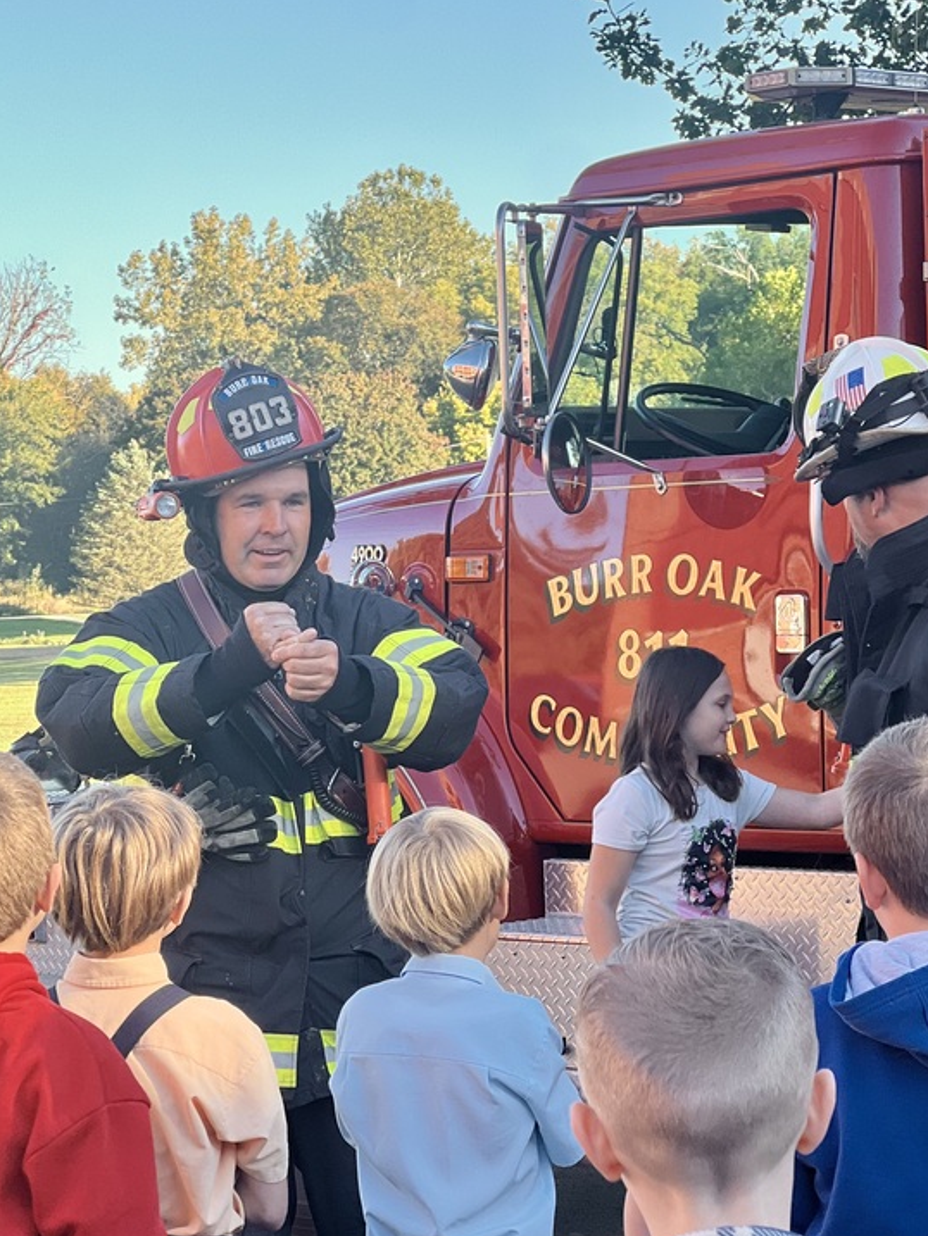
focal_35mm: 110
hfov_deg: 13.5
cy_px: 679
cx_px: 574
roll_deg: +1.8
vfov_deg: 17.9
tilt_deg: -2.0
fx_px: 3931
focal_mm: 9
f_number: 2.8
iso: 40
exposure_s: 1/121
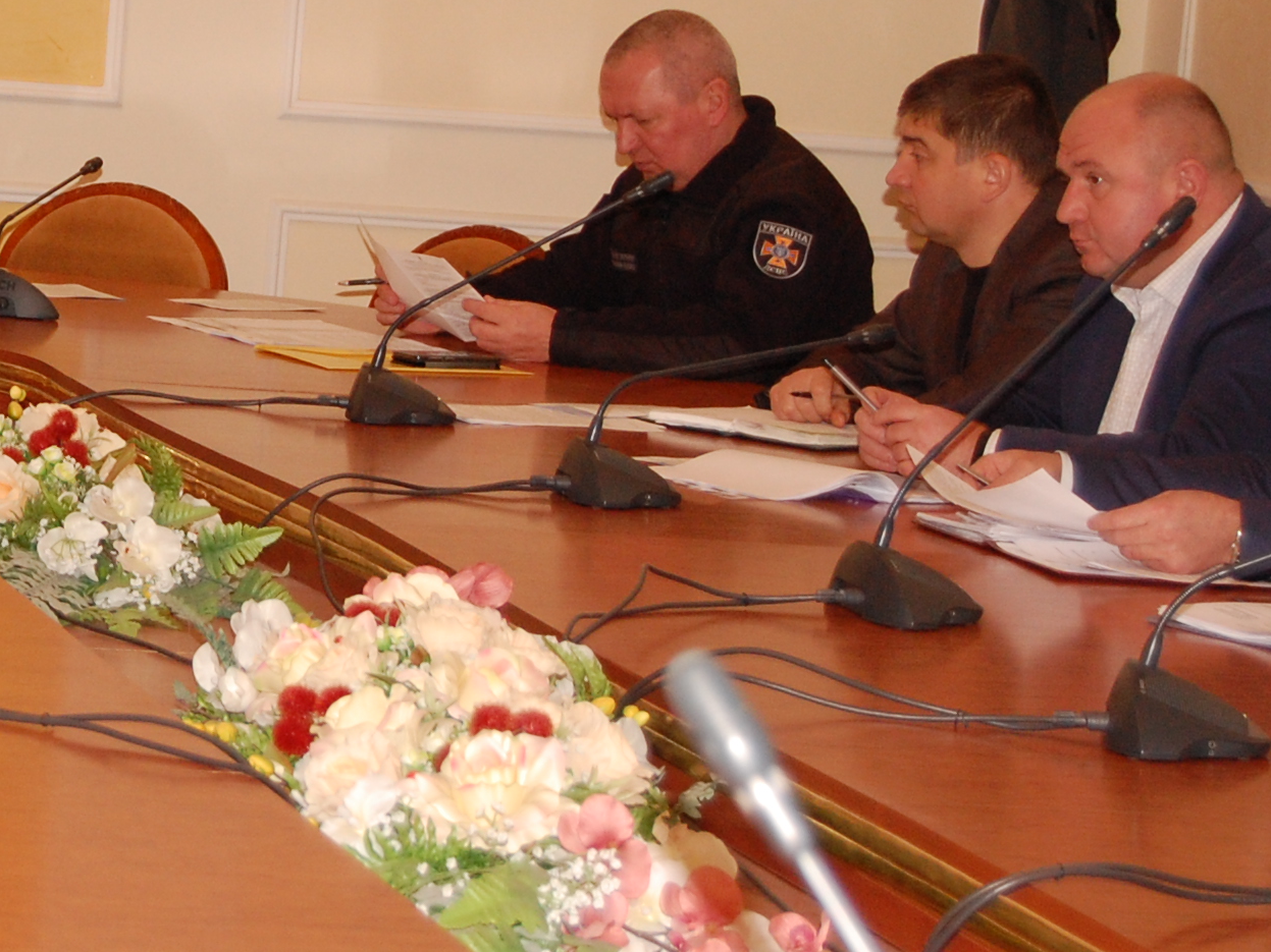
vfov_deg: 10.1
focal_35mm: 146
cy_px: 141
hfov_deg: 13.2
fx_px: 5360
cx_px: -167
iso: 800
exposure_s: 1/80
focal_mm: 42
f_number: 5.3
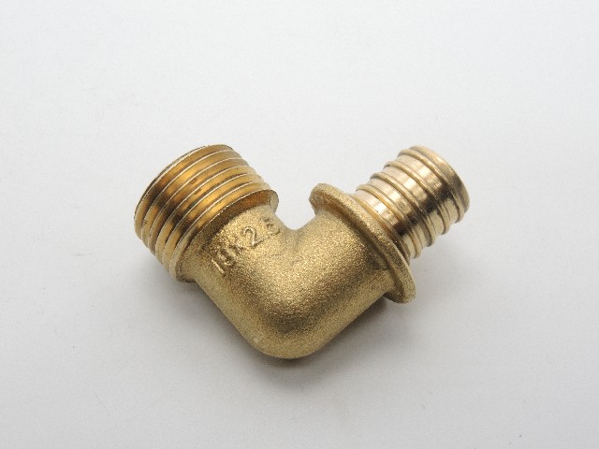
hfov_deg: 38.2
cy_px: 224
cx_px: 300
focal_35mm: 50
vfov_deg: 29.1
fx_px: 865
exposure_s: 1/320
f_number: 8
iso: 400
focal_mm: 11
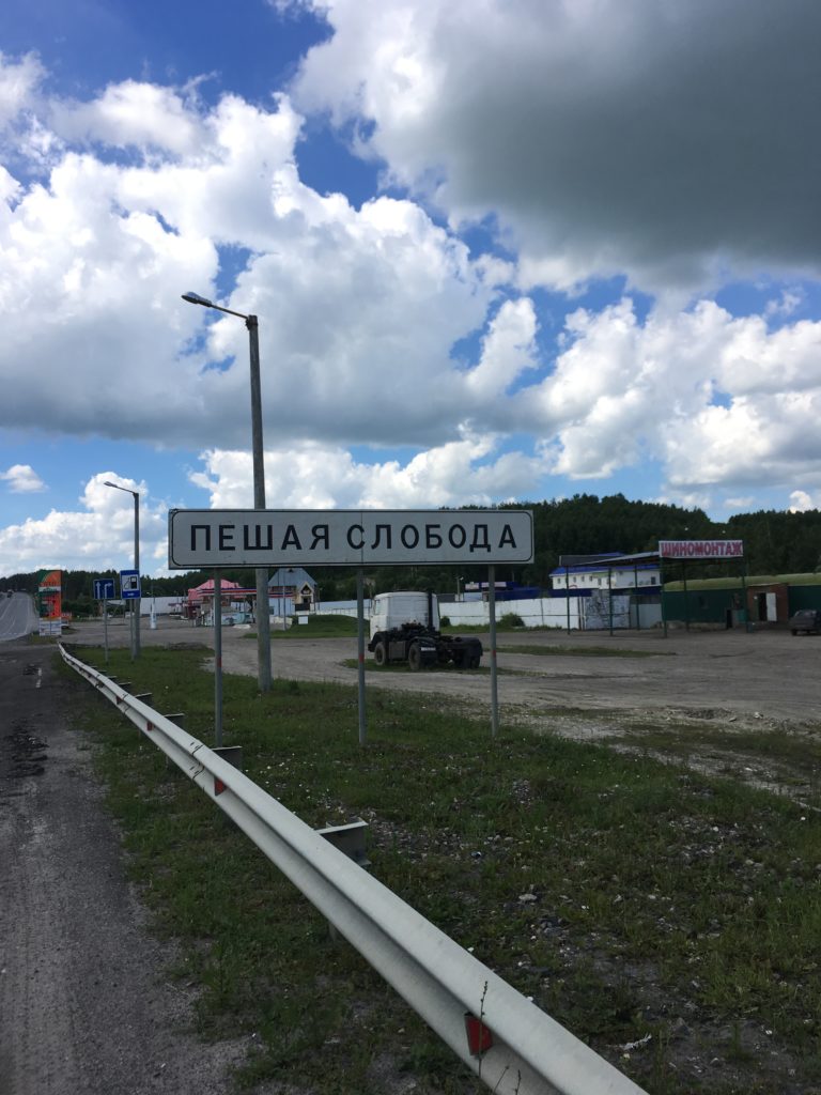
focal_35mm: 29
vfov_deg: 61.7
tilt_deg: -0.7
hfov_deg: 48.2
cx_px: 410
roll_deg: +1.7
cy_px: 548
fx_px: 917
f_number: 2.2
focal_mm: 4.15
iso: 25
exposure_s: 1/1326
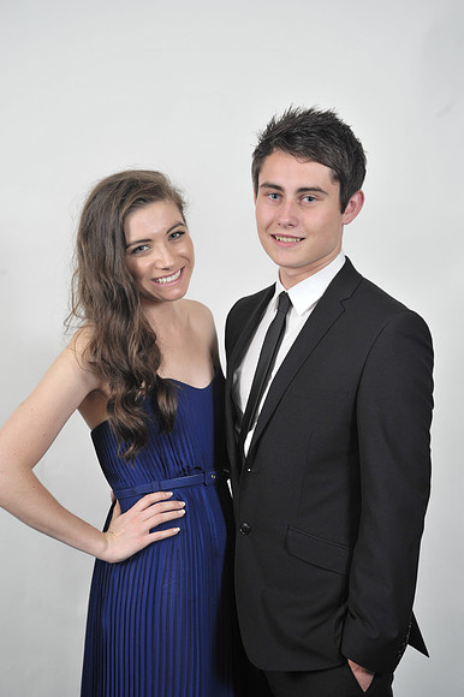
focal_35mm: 62
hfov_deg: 21.9
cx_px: 232
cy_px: 348
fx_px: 1200
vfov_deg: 32.4
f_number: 7.1
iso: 1000
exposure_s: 1/160
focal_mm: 62
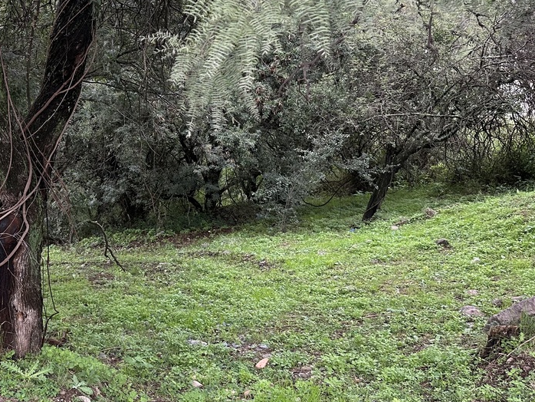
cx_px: 124
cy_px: 169
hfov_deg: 41.5
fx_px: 680
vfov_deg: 32.8
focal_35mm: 44
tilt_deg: -11.7
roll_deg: -1.3
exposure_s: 1/121
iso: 125
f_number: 1.78
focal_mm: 6.86
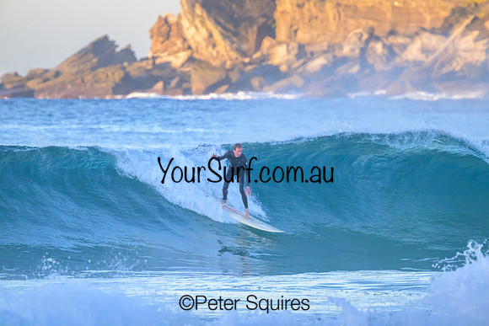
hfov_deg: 2.6
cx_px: 244
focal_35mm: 800
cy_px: 163
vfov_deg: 1.7
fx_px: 10869
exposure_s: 1/1000
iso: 3200
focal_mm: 800
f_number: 11
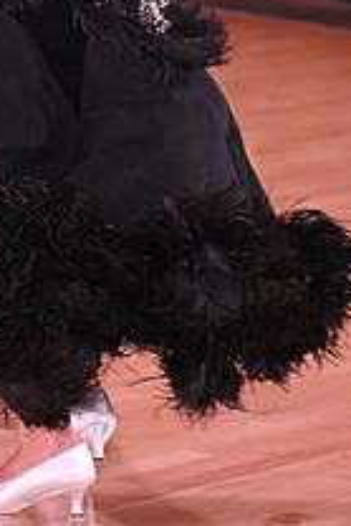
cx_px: -54
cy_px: -174
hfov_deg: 4.8
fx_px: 4146
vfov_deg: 7.2
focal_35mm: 284
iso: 2000
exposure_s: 1/200
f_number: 4.5
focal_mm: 102
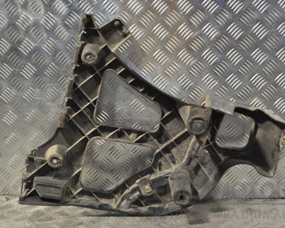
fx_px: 489
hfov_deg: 32.5
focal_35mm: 58
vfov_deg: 26.2
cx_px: 143
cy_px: 114
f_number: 5
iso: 220
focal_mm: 34
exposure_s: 1/30
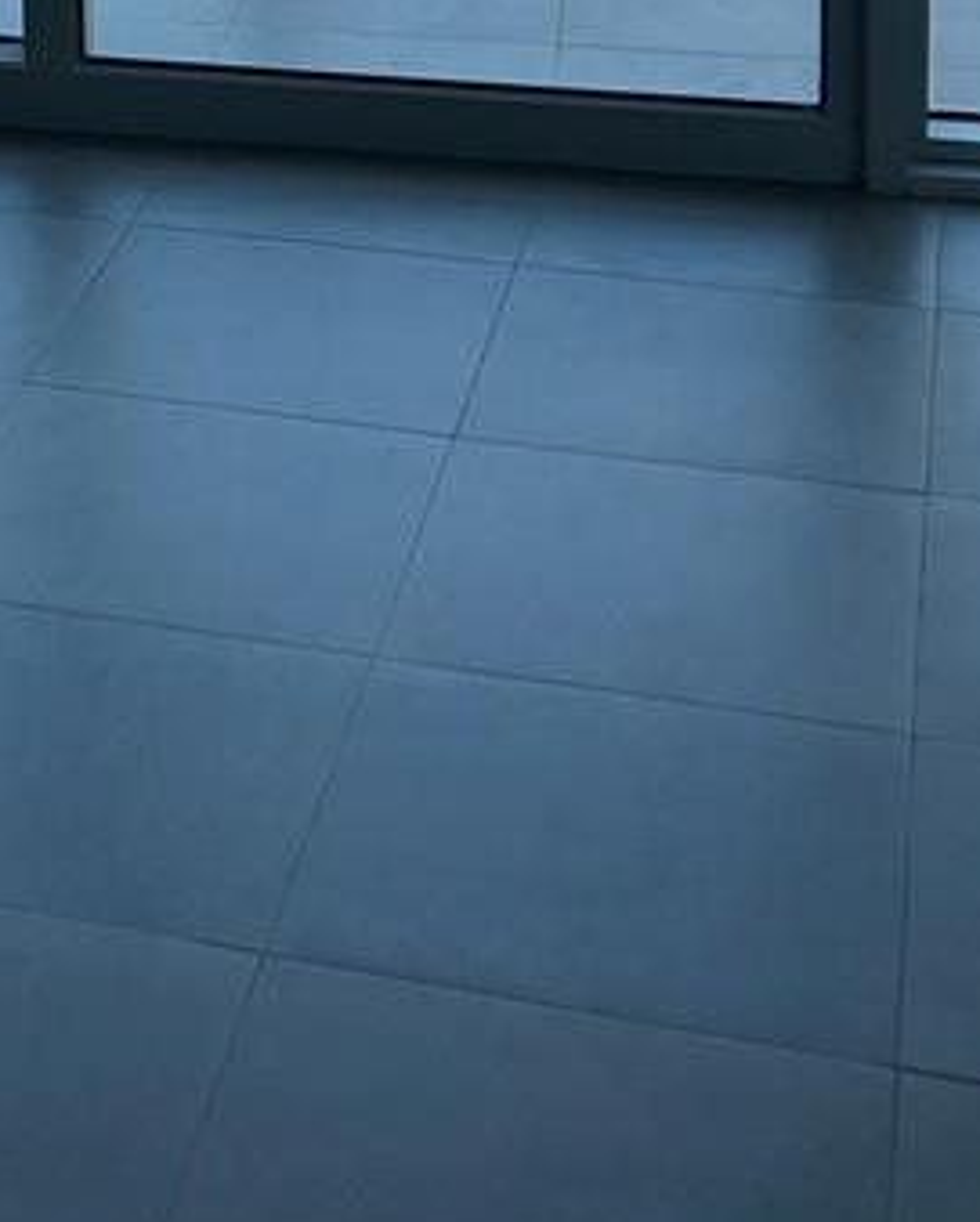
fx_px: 3259
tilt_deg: -7.6
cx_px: -174
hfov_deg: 16.4
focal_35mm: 90
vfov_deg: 18.7
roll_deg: +2.0
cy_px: -615
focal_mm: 5.7
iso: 50
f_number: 1.5
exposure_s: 1/1724
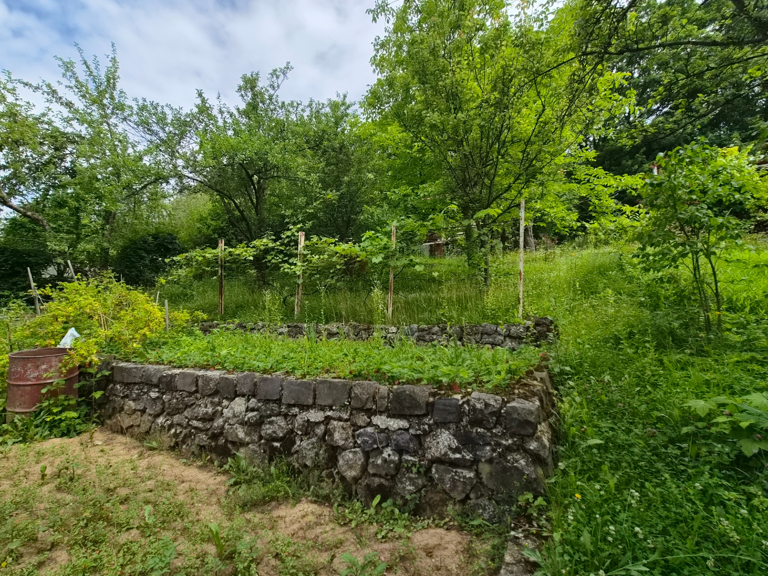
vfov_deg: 85.6
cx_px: 368
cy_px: 297
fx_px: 311
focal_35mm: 14
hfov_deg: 102.0
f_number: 2.2
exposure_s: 1/3216
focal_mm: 2.2
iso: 100
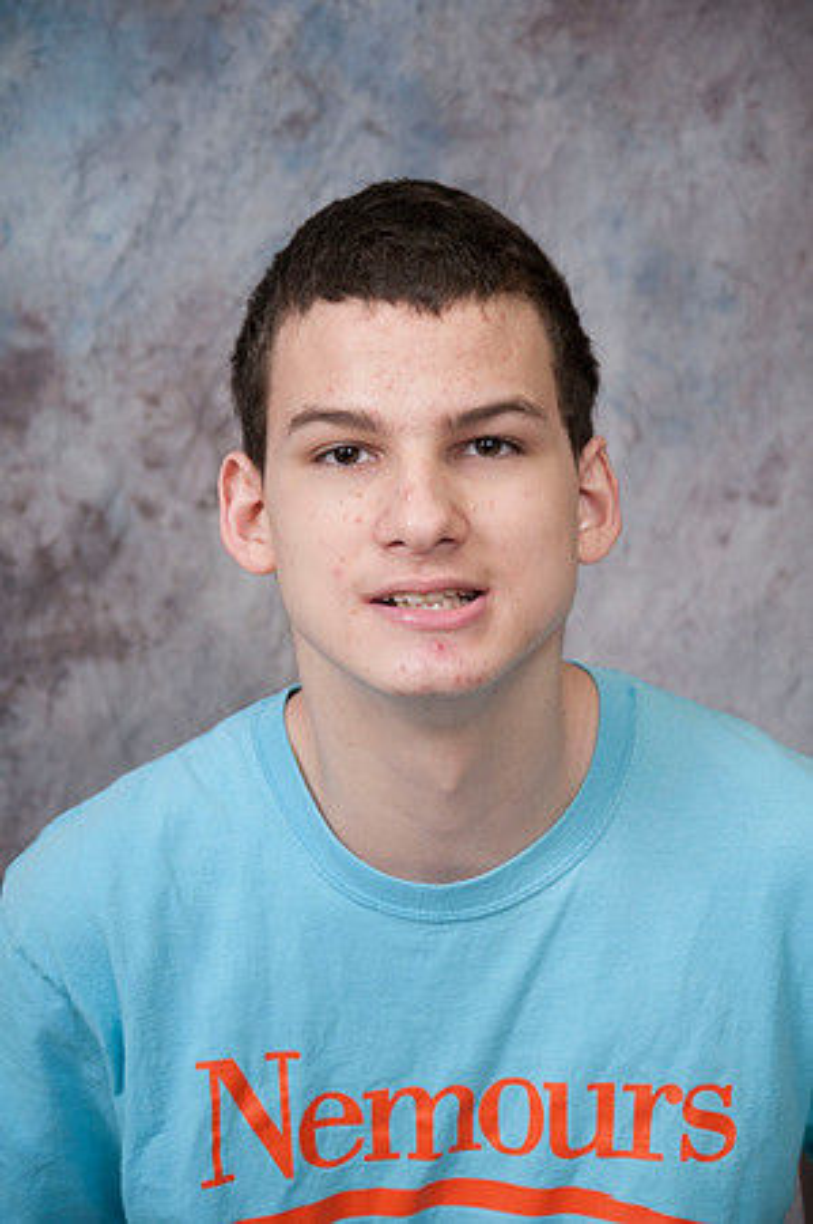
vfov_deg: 17.1
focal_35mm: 120
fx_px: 4074
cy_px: 612
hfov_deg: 11.4
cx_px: 406
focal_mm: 80
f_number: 5.6
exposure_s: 1/125
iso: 200
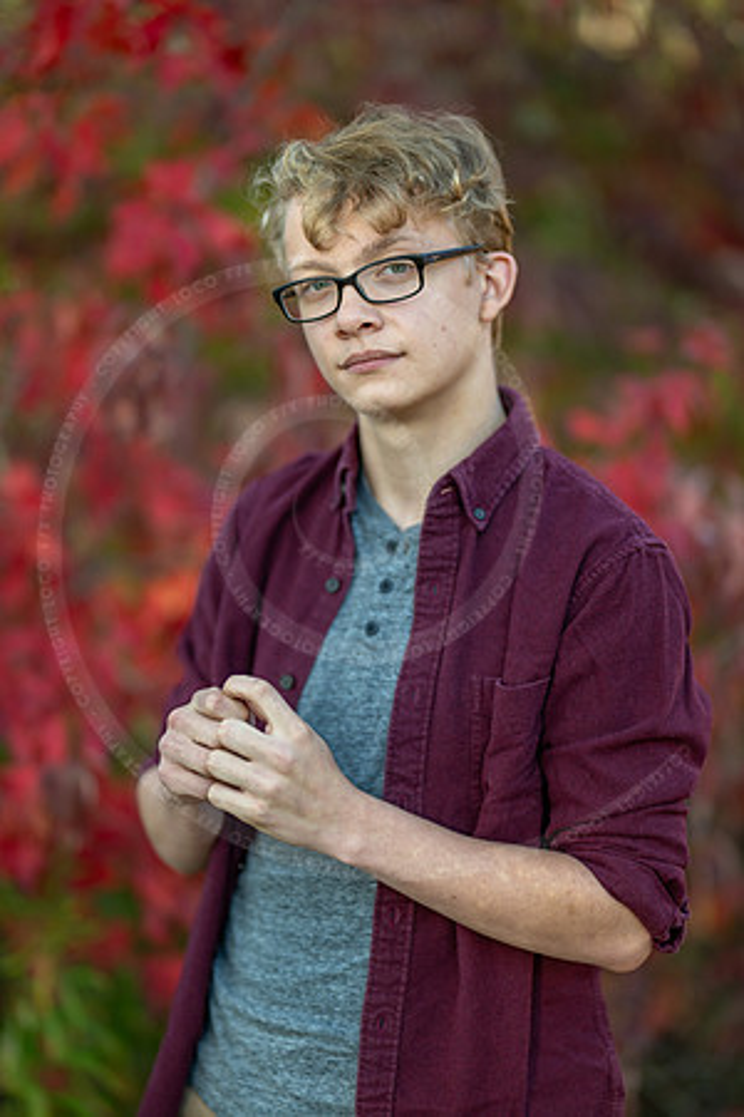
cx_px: 372
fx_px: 2635
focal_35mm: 85
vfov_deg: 23.9
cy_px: 558
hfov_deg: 16.1
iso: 125
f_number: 1.2
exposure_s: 1/1250
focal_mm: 85
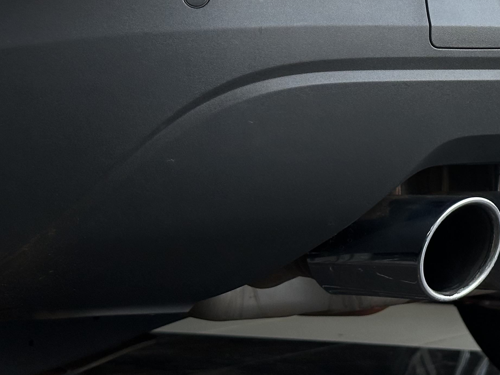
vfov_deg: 13.8
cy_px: -32
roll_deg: +0.8
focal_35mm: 105
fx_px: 1517
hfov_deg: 18.2
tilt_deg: +6.6
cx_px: 521
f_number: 1.78
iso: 50
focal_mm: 6.86
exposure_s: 1/120
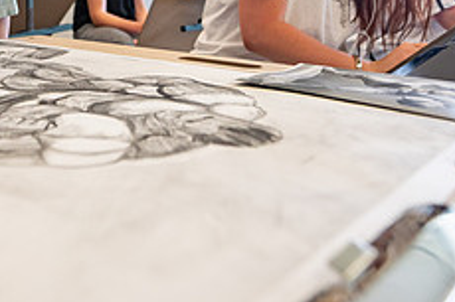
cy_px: -53
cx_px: 67
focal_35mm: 48
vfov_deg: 25.4
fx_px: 606
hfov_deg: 38.9
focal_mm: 19
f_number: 4
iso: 1000
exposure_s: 1/200
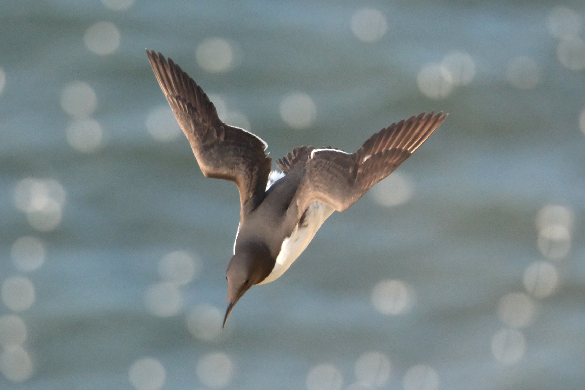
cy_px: 195
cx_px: 292
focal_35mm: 677
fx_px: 11000
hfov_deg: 3.0
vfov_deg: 2.0
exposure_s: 1/4000
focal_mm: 451.3
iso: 5000
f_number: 7.1
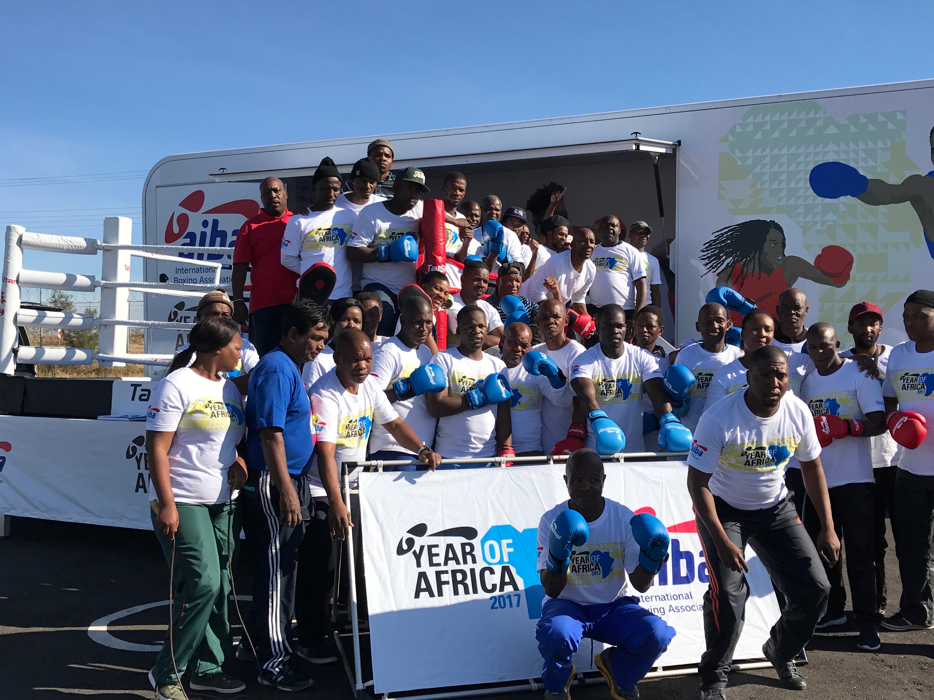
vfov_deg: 38.7
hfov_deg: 50.1
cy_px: 368
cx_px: 491
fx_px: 998
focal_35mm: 37
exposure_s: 1/2591
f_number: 1.8
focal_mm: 3.99
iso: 20
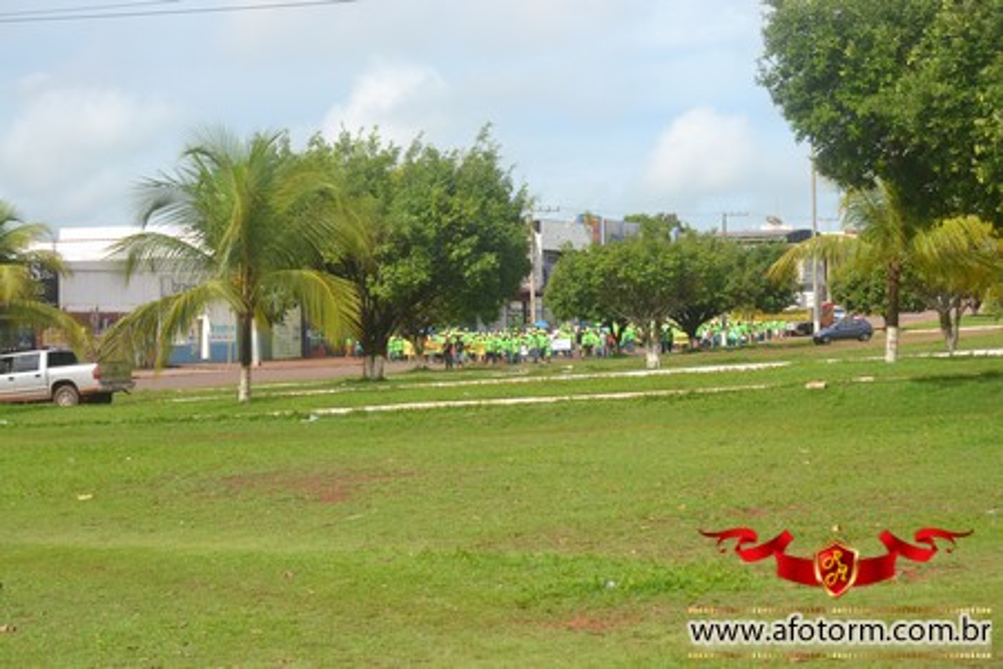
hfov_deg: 26.0
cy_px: 334
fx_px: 2173
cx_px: 502
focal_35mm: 78
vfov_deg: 17.5
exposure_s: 1/250
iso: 100
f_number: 8
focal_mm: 52
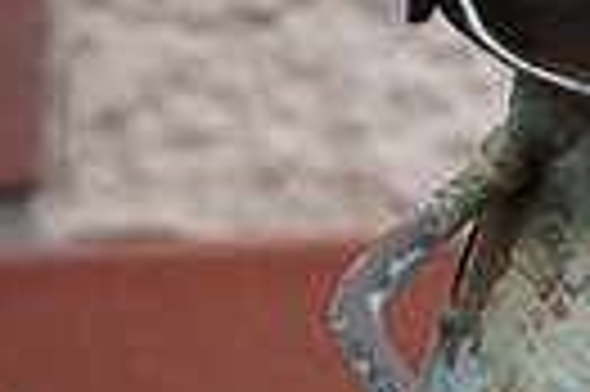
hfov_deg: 4.5
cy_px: 212
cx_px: 775
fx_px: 7546
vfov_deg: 3.0
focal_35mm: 461
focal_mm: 79
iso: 400
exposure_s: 1/160
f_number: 5
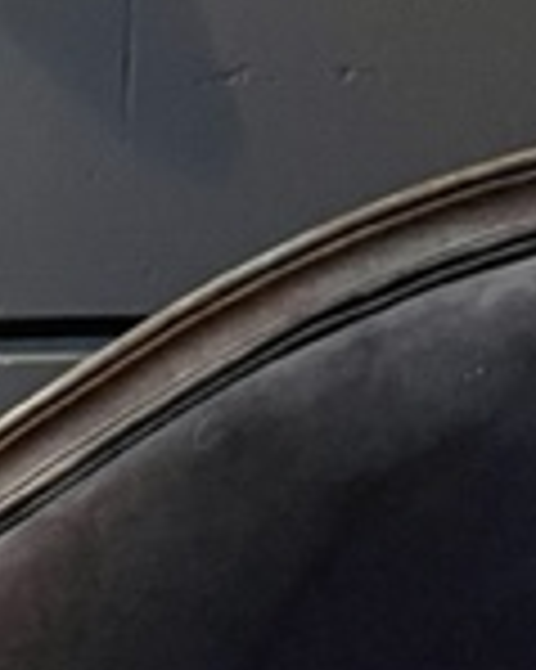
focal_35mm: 109
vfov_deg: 14.2
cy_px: 1416
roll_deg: +2.4
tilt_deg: -29.0
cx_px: 279
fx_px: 2164
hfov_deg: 14.1
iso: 500
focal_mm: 5.1
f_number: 1.6
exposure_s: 1/50
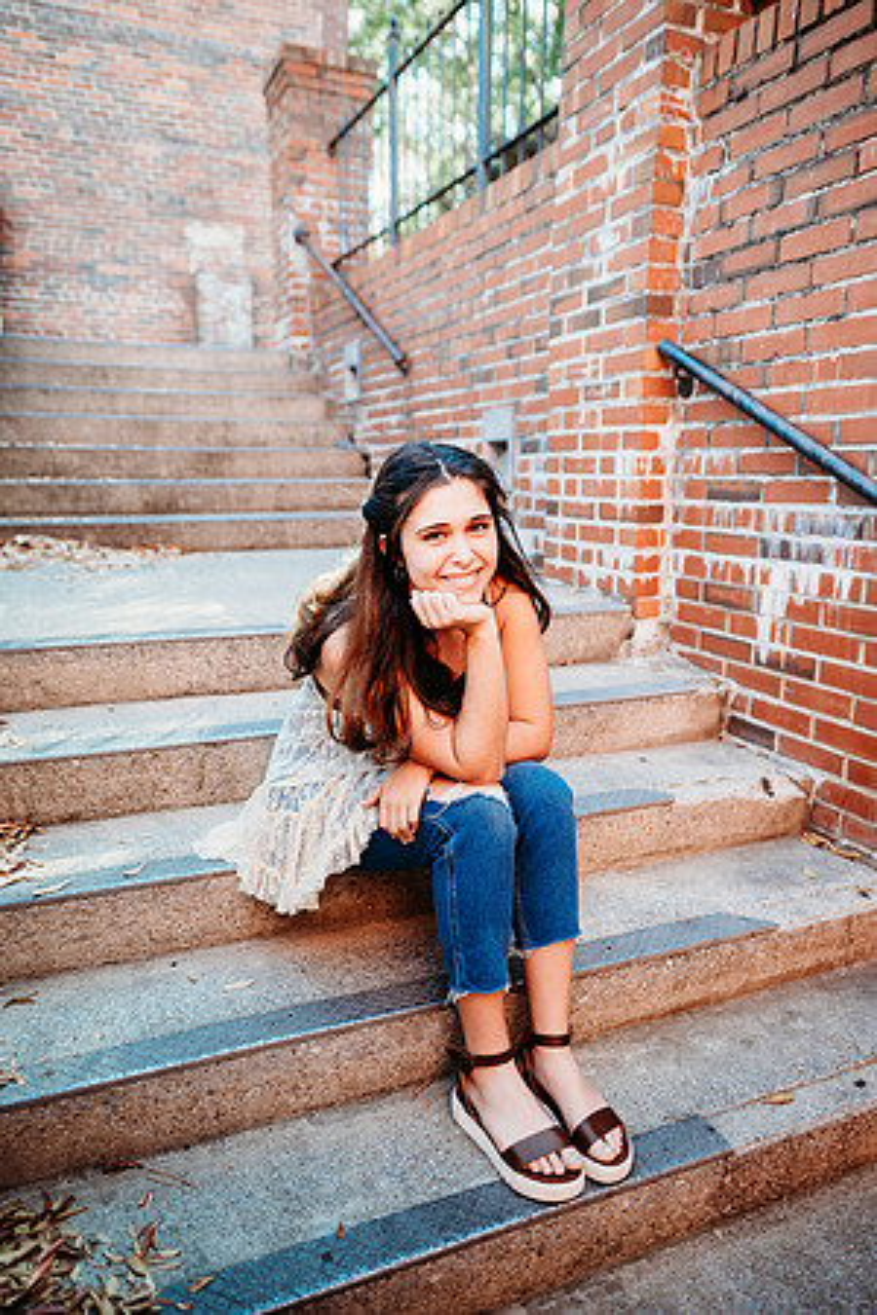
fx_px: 877
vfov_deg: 73.7
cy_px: 658
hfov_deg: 53.1
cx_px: 438
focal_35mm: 24
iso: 100
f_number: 2.2
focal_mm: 24
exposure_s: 1/320
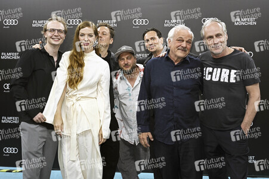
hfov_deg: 55.8
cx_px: 134
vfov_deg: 38.8
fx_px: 254
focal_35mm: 34
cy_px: 90
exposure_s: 1/200
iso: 800
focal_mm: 34
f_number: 6.3
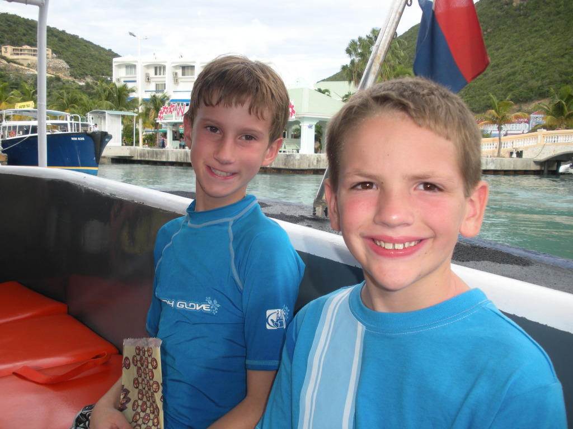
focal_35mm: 36
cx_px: 286
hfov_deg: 51.4
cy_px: 214
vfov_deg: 39.7
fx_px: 596
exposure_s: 1/105
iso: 64
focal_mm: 6.3
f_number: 3.5
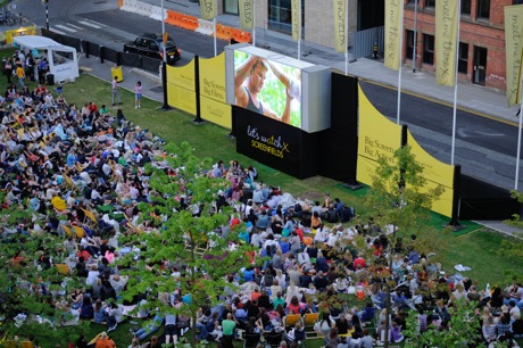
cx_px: 262
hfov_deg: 26.0
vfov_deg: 17.5
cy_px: 174
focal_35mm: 78
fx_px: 1132
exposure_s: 1/125
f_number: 2.8
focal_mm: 78
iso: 500
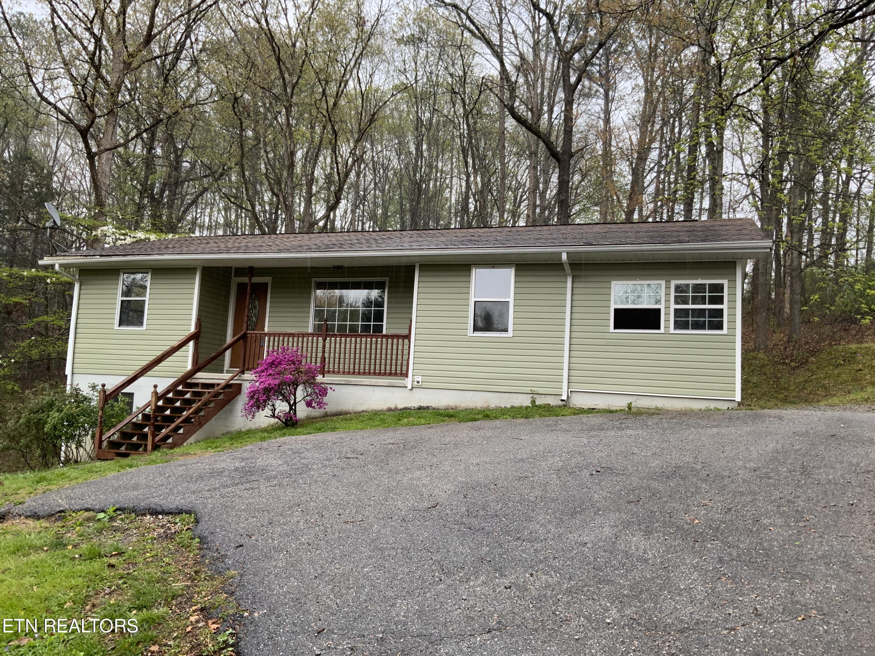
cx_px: 438
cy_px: 328
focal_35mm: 29
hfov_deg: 61.7
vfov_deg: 48.2
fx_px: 733
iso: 40
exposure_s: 1/122
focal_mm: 3
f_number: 1.8
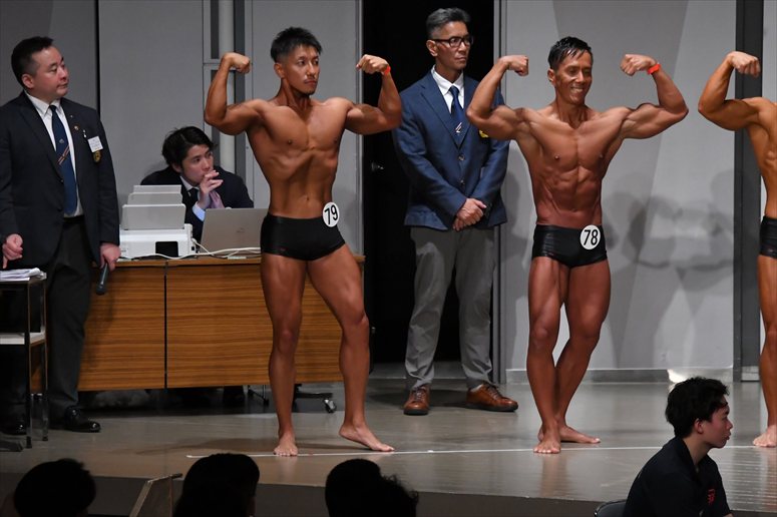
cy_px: 258
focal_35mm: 202
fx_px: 4358
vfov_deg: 6.8
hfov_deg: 10.2
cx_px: 388
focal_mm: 135
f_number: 5.6
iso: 5000
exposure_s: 1/400
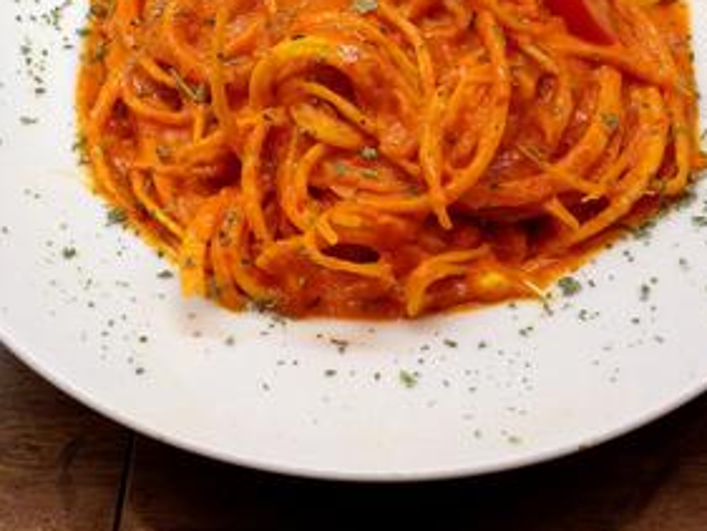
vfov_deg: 23.2
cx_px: 357
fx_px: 1267
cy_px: 81
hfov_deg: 31.2
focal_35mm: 62
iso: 64
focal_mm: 4.12
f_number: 2.4
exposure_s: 1/50
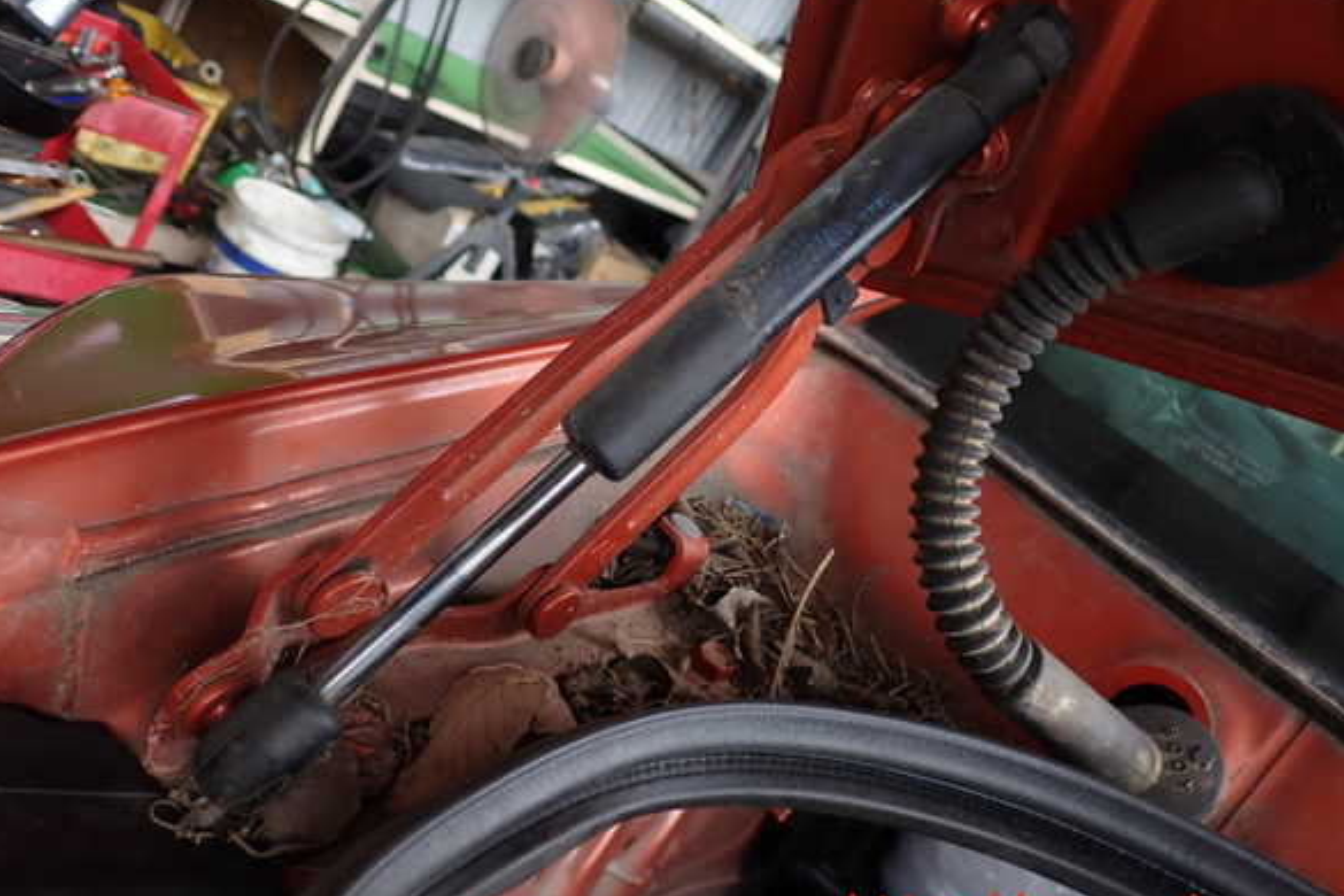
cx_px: 678
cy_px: 430
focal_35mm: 32
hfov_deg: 58.7
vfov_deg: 41.1
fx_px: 1195
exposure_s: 1/80
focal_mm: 5.4
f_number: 2.3
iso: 100
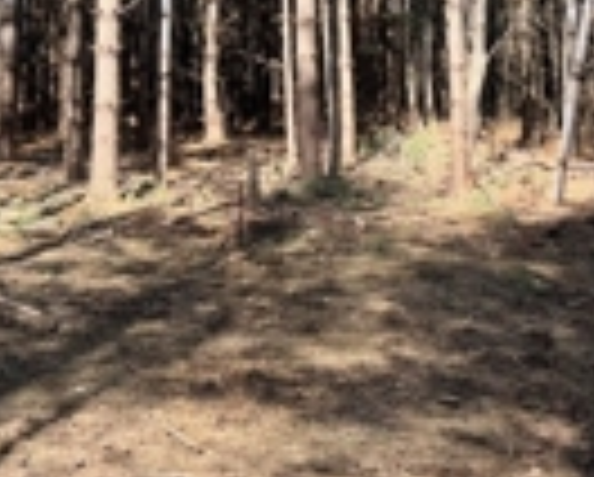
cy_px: 45
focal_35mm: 71
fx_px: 1250
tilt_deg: +7.9
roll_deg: -1.0
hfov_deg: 26.7
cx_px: 284
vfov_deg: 21.1
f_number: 1.78
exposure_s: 1/938
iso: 80
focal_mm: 6.76
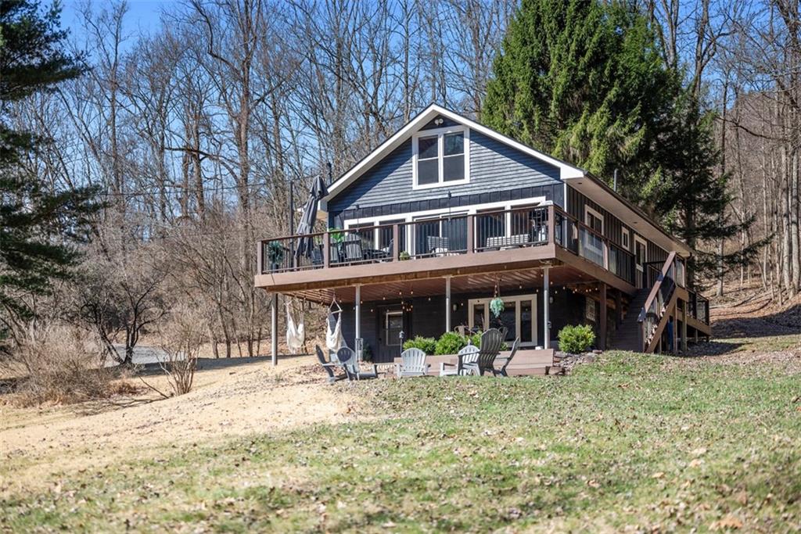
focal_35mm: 50
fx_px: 1113
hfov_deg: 39.6
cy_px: 267
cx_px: 400
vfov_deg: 27.0
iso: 400
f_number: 1.8
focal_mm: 50
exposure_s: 1/8000
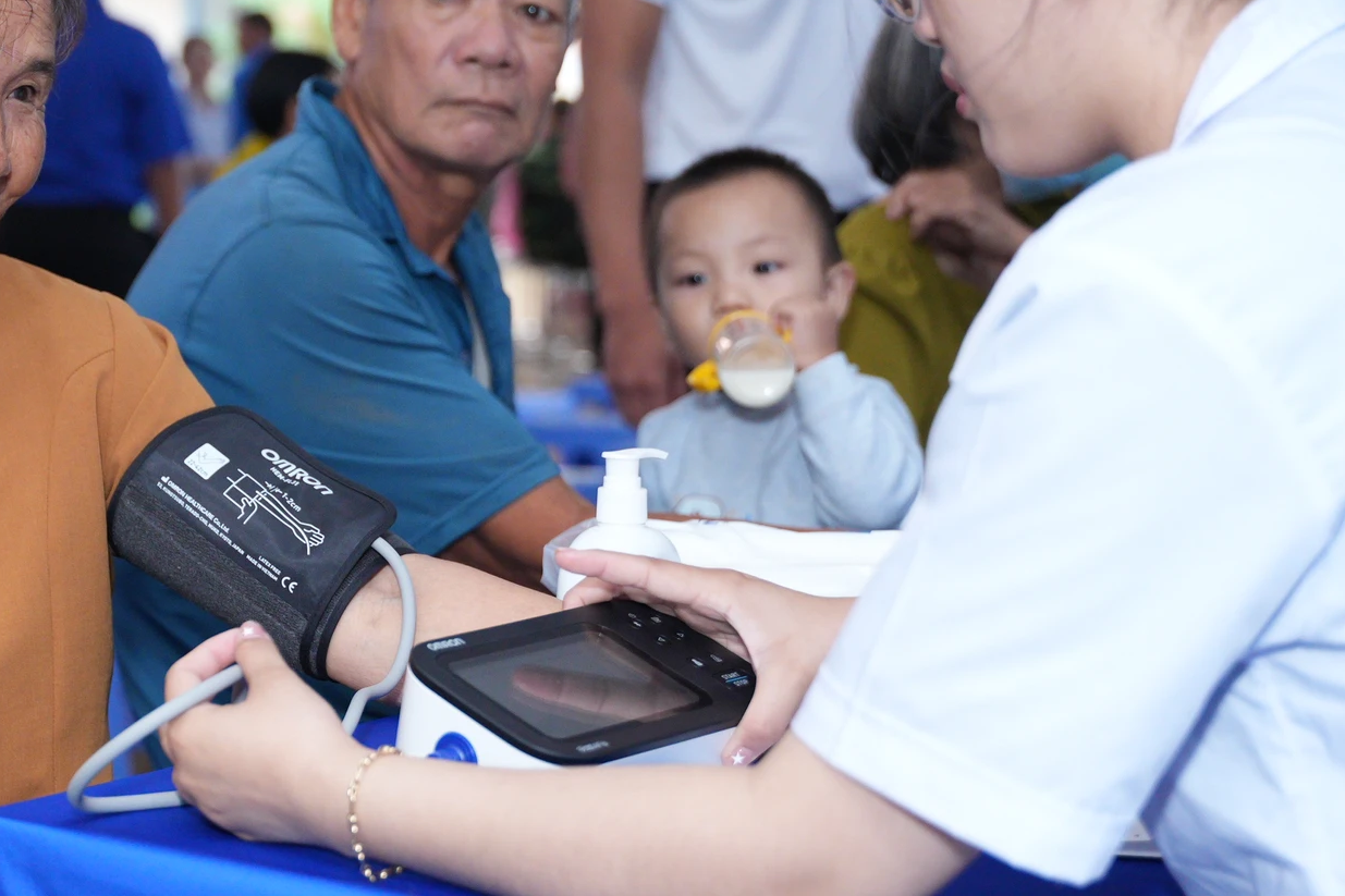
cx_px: 276
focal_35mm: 85
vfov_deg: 16.0
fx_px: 3183
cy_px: 362
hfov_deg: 23.5
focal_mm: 41.1
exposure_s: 1/125
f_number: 2.8
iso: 2000
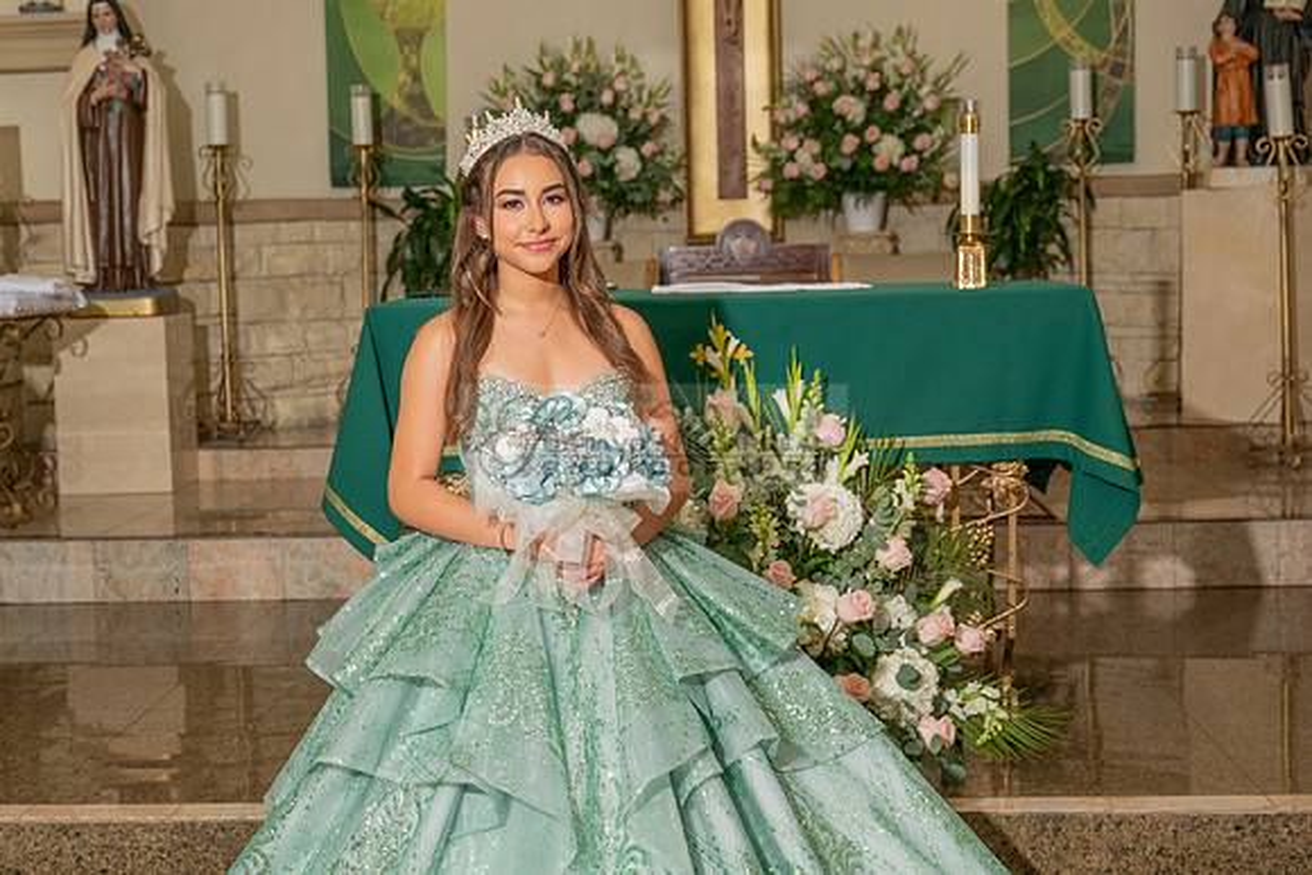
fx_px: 2190
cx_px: 537
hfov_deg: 33.3
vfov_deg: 22.6
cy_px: 428
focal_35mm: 60
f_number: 4.5
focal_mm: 46
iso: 320
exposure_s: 1/200
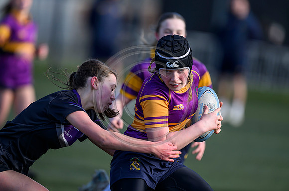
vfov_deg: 3.0
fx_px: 3600
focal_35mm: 450
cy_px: 83
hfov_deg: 4.6
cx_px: 127
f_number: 3.2
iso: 200
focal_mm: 400
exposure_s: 1/1600
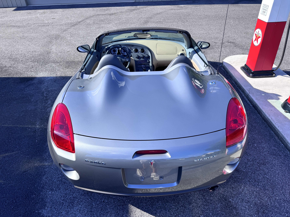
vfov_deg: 56.8
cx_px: 145
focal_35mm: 24
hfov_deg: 71.6
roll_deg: +3.0
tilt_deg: -35.6
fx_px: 201
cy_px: 108
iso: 80
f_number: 1.78
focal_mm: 6.76
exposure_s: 1/1767
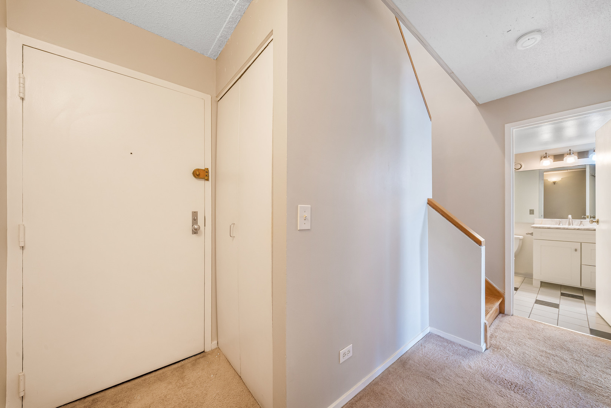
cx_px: 306
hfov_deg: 112.6
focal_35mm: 12
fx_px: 204
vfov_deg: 90.0
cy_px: 204
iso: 640
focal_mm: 12
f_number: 9
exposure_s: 1.3
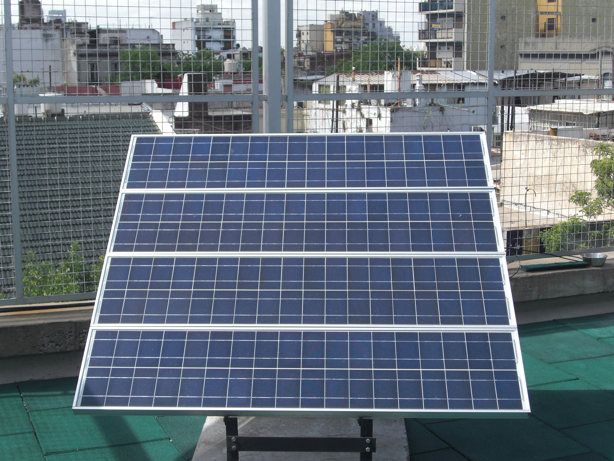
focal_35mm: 56
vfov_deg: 26.1
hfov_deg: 34.4
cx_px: 311
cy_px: 234
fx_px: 993
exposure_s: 1/500
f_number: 3.6
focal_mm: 9.8
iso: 50
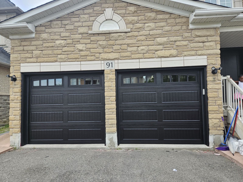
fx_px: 161
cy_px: 91
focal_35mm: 23
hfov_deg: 73.9
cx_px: 122
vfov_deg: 58.9
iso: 50
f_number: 1.8
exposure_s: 1/1013
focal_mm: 5.4
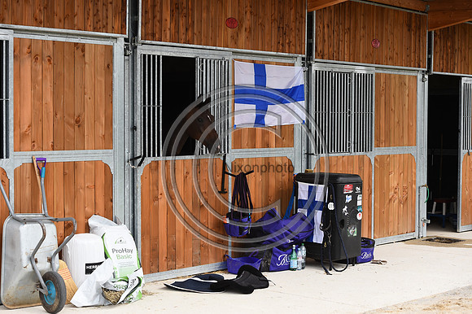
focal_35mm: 70
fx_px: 917
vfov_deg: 19.4
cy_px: 157
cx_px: 236
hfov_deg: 28.9
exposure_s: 1/800
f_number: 5
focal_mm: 70
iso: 320
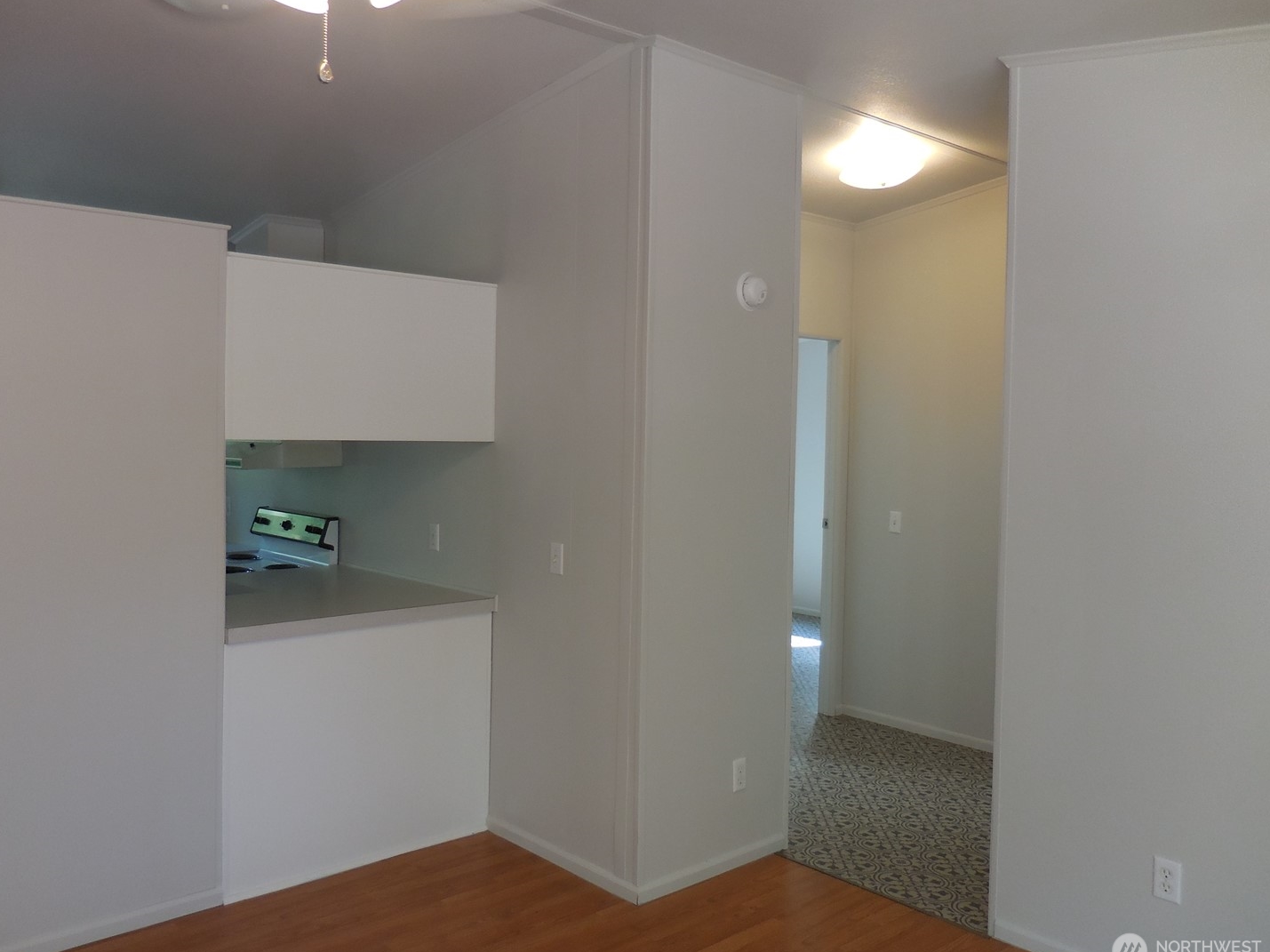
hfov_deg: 63.3
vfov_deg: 49.7
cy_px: 460
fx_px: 1027
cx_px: 576
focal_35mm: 28
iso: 140
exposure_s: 1/30
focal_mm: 4.5
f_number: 3.3
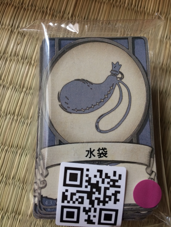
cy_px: 114
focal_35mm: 29
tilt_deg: -80.8
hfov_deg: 48.2
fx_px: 191
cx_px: 86
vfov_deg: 61.7
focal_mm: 4.15
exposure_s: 1/30
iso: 100
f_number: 2.2
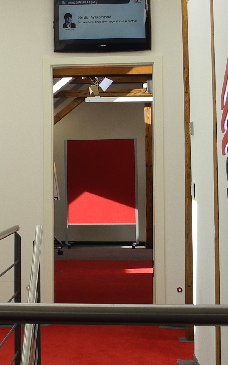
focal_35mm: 82
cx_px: -37
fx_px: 815
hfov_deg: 15.4
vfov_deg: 25.1
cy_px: 125
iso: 100
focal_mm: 6
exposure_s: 1/340
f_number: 2.8
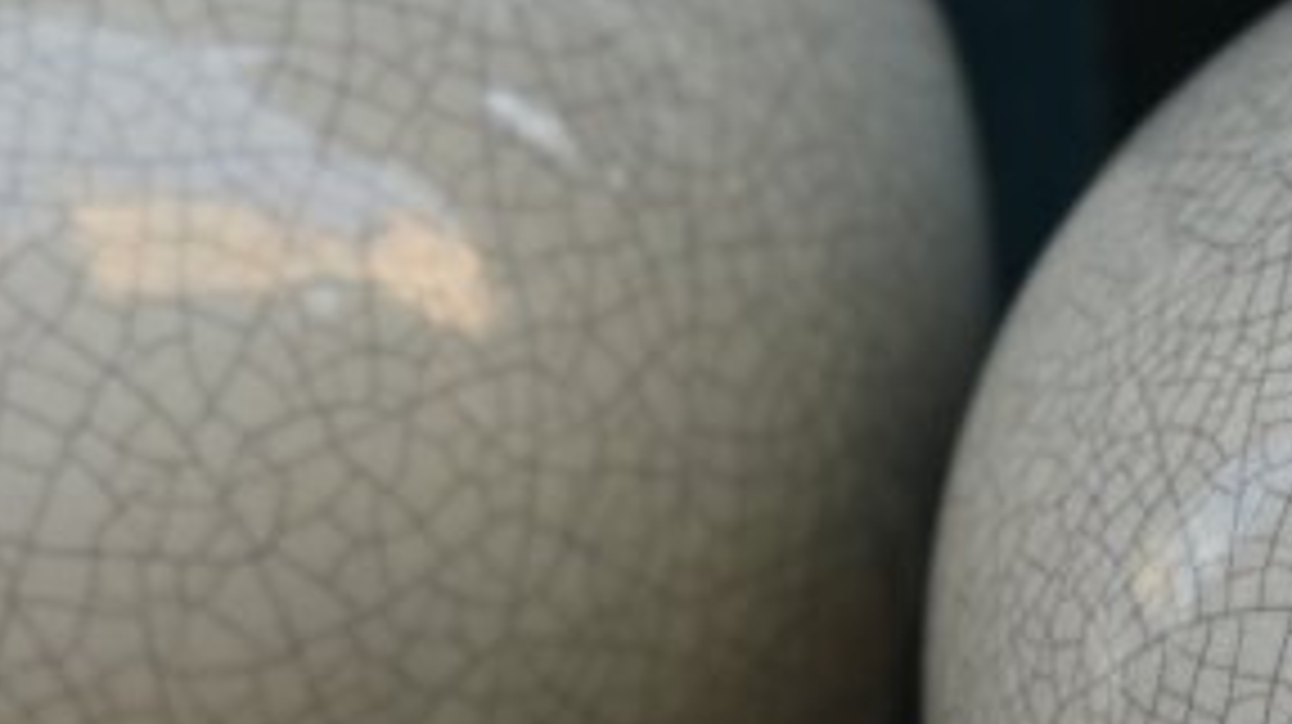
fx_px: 4386
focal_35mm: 128
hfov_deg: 16.6
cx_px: 1143
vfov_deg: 9.4
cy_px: 782
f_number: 4
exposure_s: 1/250
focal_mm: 19.5
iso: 250
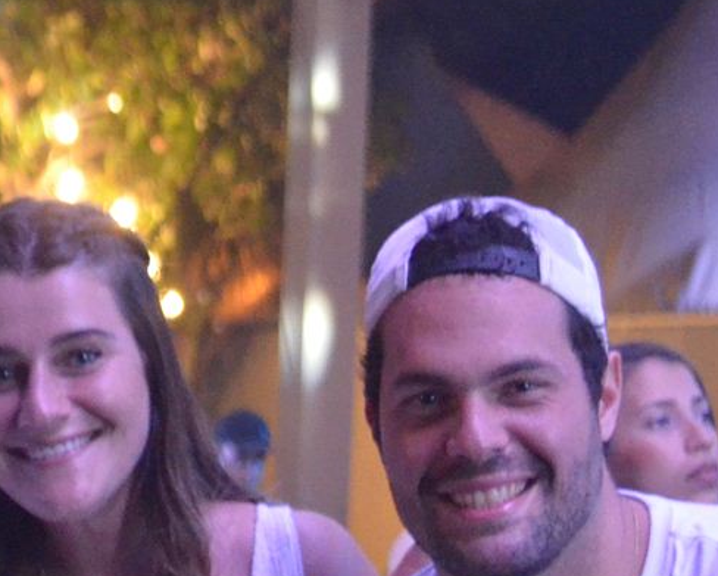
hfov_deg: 11.1
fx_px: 3508
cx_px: -427
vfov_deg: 9.2
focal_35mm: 165
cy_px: 794
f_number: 2.8
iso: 5000
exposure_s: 1/60
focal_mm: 28
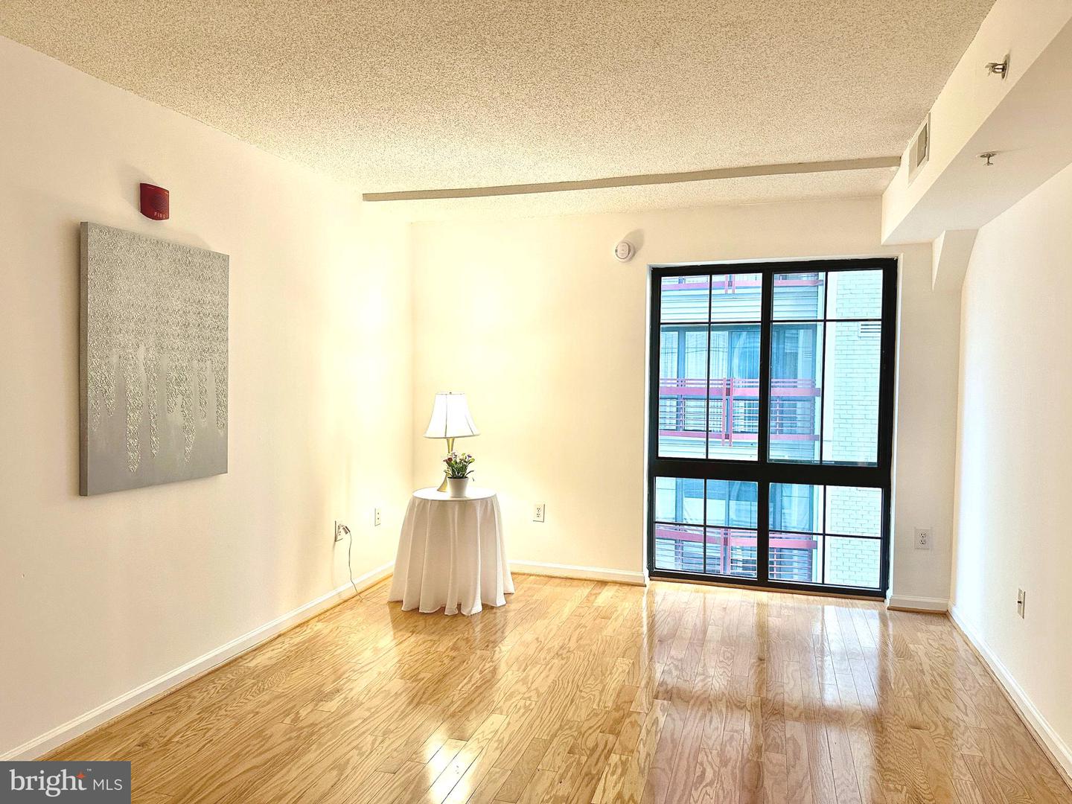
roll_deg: -0.8
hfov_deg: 71.6
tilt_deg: -2.4
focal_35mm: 24
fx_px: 743
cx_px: 536
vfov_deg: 56.8
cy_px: 402
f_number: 1.78
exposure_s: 1/60
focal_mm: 6.86
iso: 250
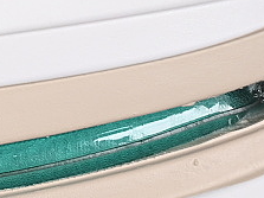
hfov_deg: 5.5
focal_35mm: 349
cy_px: -106
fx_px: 2660
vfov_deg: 4.2
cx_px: -323
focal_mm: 50
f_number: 7.1
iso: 160
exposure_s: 1/80
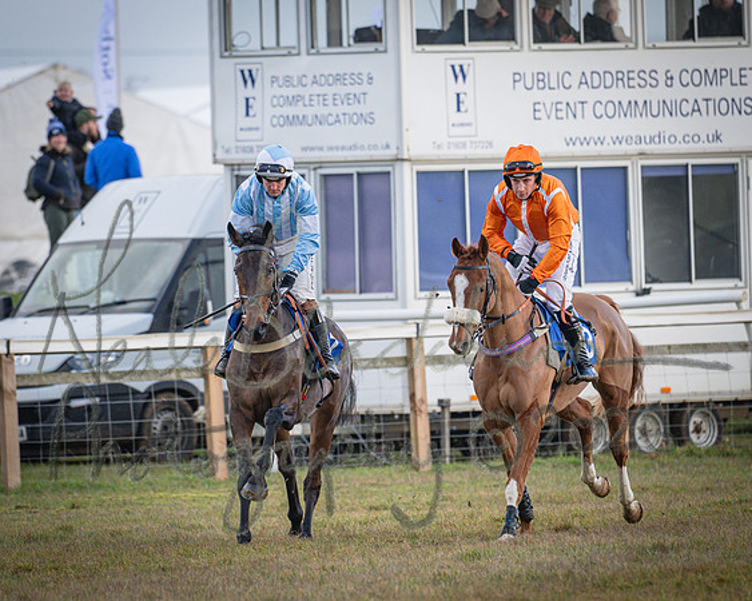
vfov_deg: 2.5
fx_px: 13794
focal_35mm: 620
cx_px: 395
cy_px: 290
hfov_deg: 3.1
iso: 800
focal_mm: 400
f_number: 5
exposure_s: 1/1250
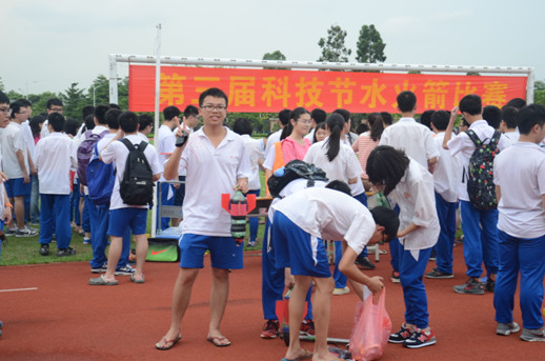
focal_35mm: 66
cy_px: 193
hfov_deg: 30.5
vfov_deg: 20.5
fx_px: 997
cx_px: 306
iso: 100
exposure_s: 1/125
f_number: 5.6
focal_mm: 38
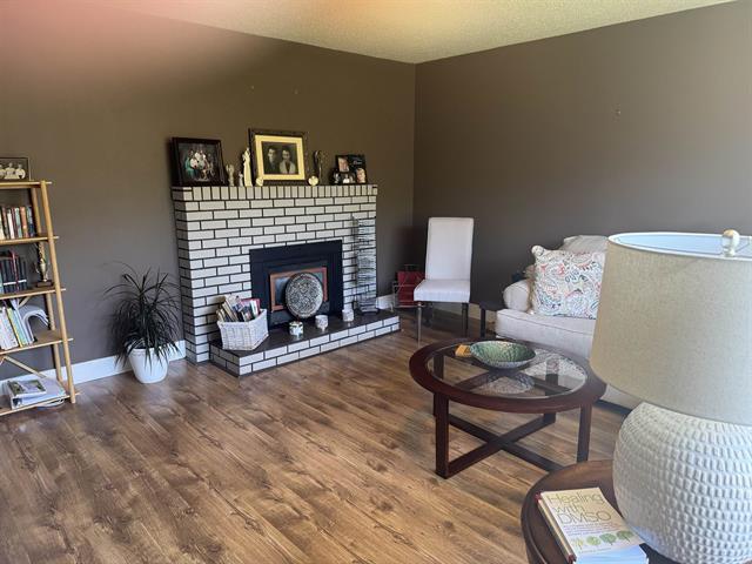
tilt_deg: -11.6
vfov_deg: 56.8
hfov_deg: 71.6
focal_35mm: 24
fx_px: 521
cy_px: 282
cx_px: 376
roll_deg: +0.6
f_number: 1.78
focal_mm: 6.76
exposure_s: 1/60
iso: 200
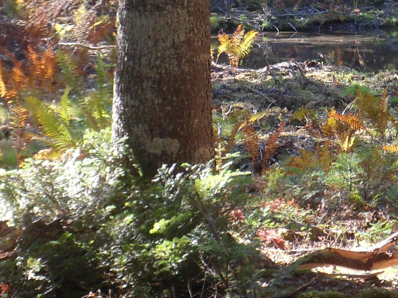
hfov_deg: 14.2
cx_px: 445
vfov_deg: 10.8
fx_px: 1564
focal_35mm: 136
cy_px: -34
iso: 80
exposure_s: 1/60
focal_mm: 6.5
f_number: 4
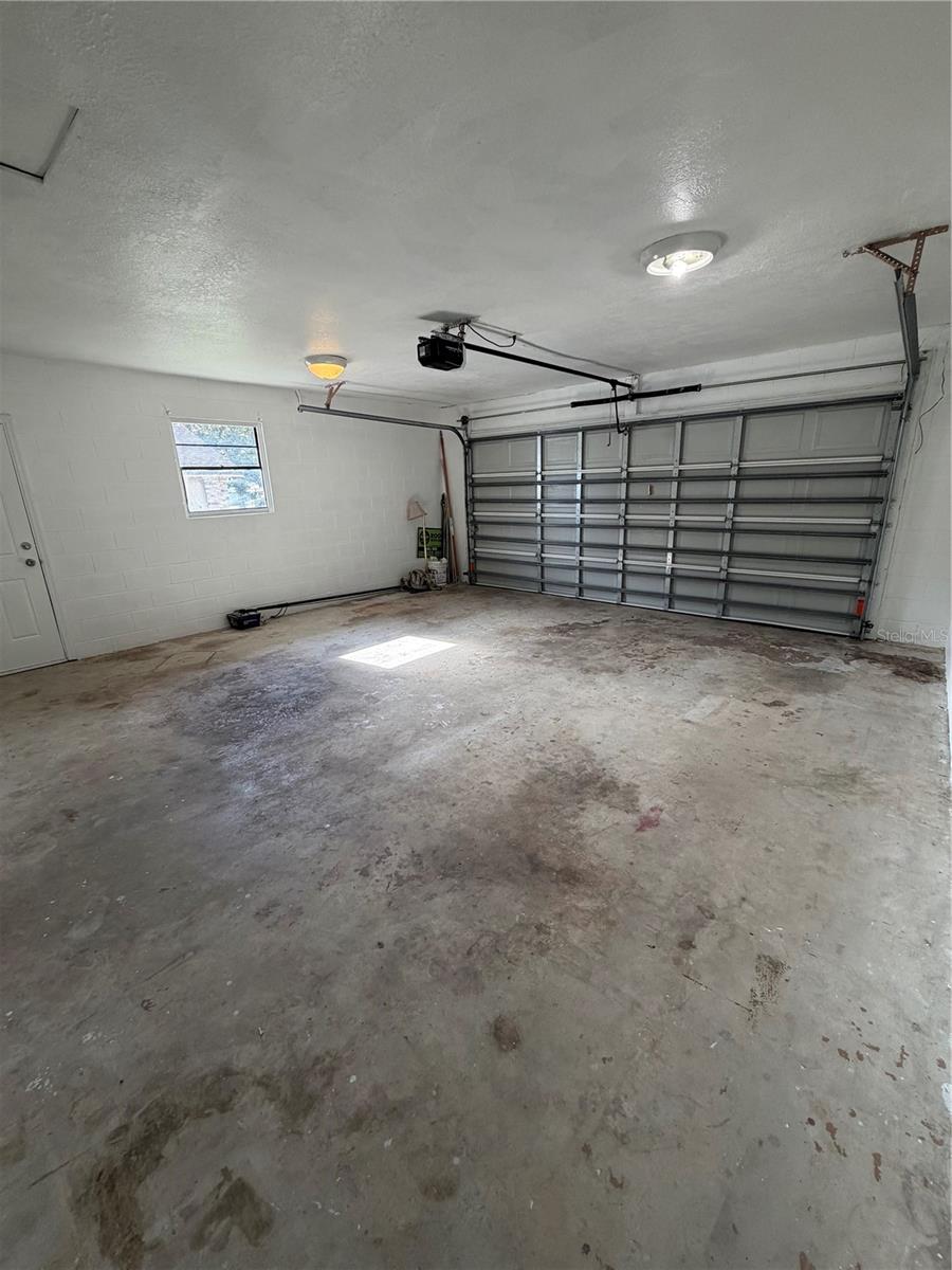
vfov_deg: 102.1
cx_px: 476
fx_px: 513
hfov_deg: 85.7
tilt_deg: -16.4
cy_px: 635
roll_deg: +2.0
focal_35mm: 14
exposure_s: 1/121
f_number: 2.2
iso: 160
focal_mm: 2.22
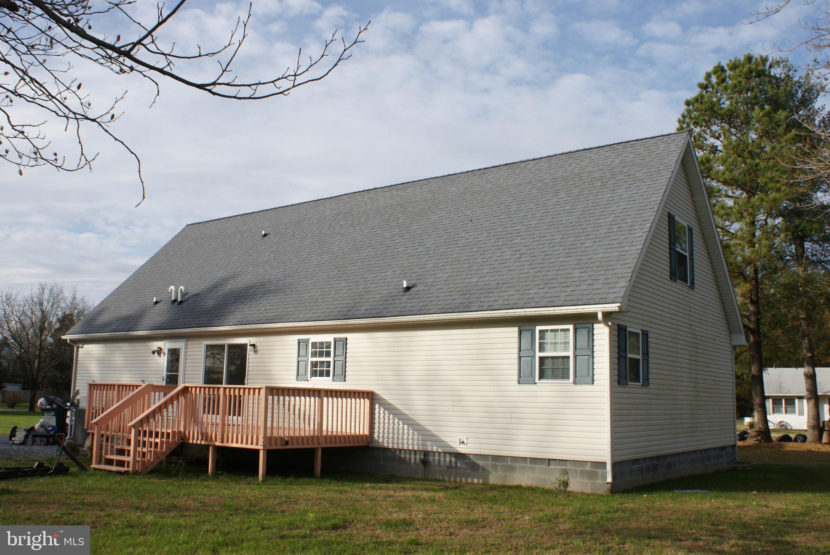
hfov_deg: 61.9
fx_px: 692
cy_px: 278
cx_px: 415
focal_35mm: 30
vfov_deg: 43.7
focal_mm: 20
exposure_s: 1/250
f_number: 10
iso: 200
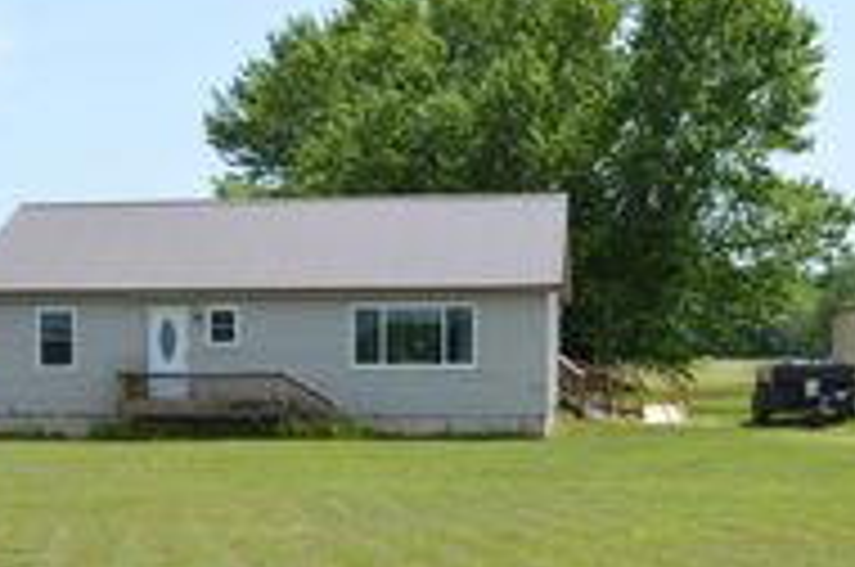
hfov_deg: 23.2
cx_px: 202
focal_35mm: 87
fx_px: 2063
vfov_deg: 15.6
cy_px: 428
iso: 100
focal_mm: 22
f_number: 8
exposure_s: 1/250
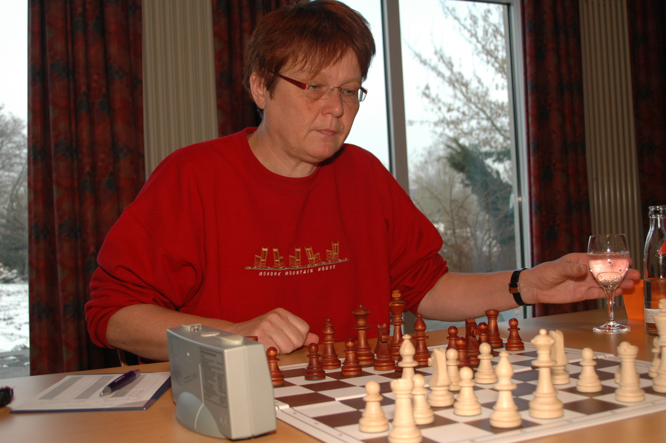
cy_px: 222
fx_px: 804
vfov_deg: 30.8
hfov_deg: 45.0
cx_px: 333
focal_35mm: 44
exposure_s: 1/100
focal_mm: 29
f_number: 5
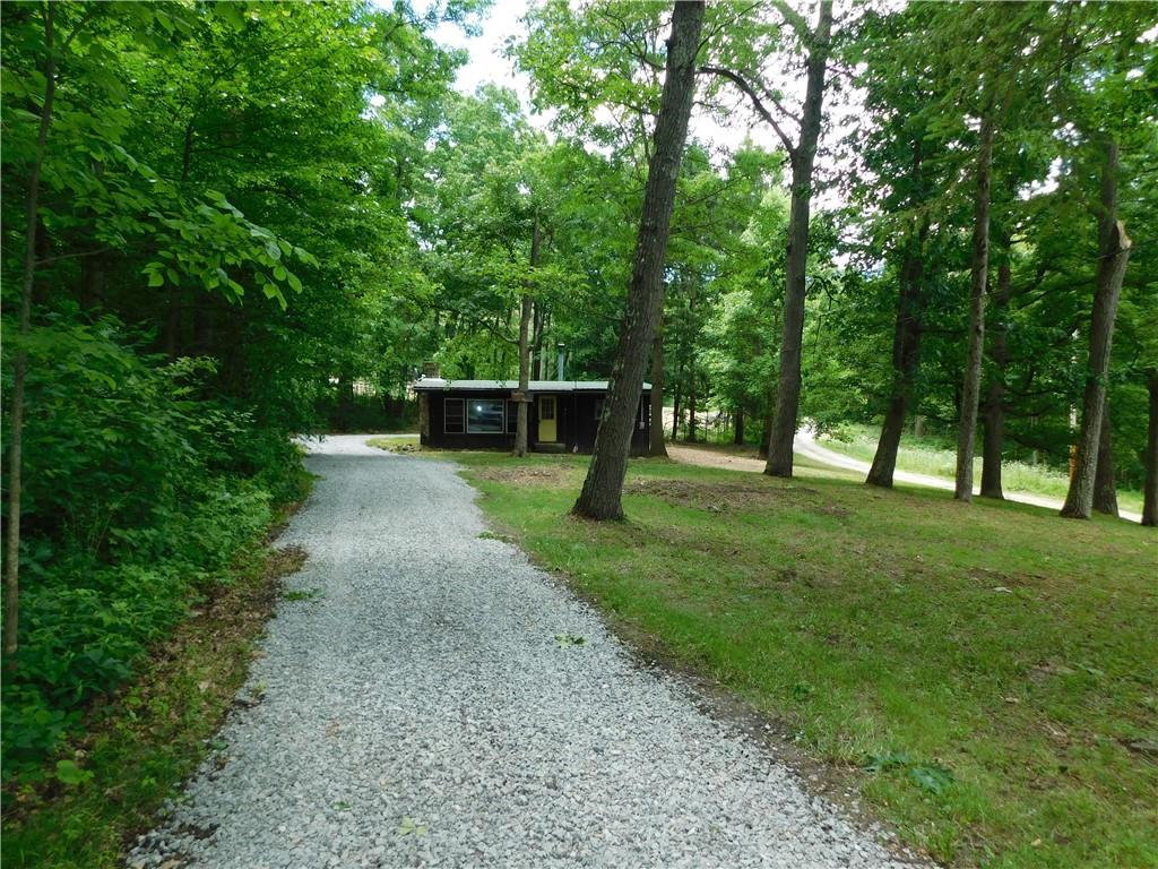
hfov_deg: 73.9
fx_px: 769
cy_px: 434
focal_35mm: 23
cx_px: 579
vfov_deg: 58.9
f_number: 3
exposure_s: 1/200
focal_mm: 4
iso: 125
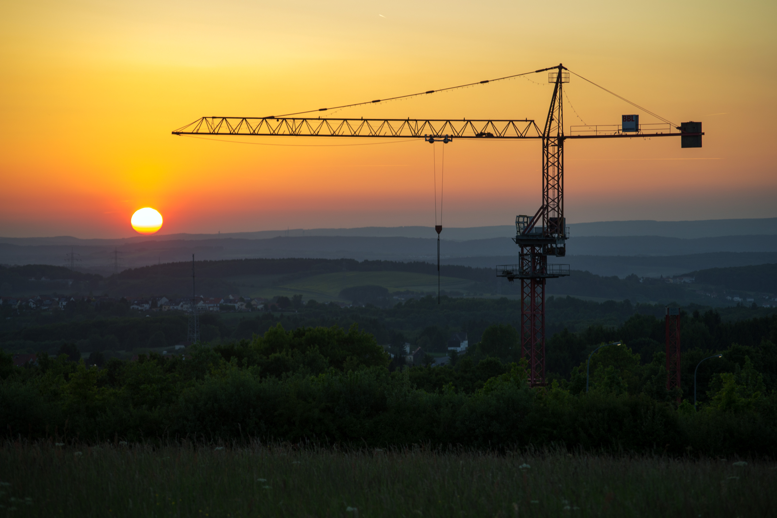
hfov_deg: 13.7
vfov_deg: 9.1
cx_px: 388
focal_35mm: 150
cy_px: 259
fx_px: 3237
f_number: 4.5
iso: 100
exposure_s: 1/60
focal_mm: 100
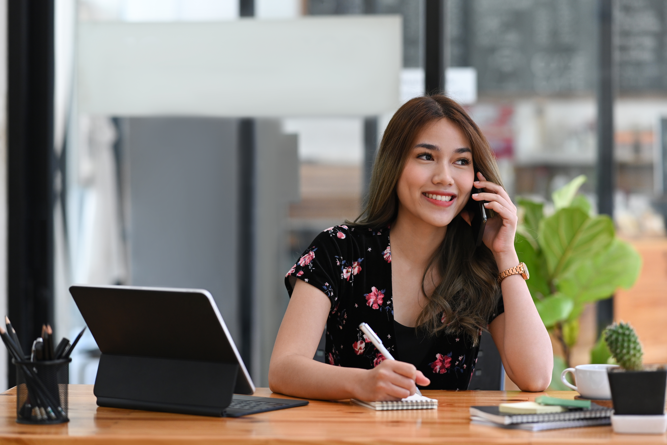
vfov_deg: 13.0
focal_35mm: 105
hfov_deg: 19.5
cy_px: 222
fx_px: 1945
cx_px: 334
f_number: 2.8
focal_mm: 105
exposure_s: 1/640
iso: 500
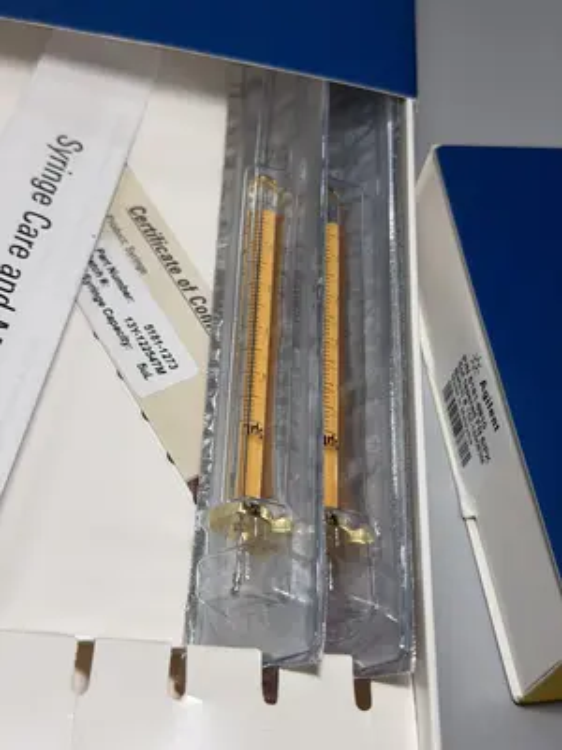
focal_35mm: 48
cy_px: 375
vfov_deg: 39.7
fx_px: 1039
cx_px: 281
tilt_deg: -56.3
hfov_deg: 30.3
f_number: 1.78
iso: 50
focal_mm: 6.76
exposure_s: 1/210
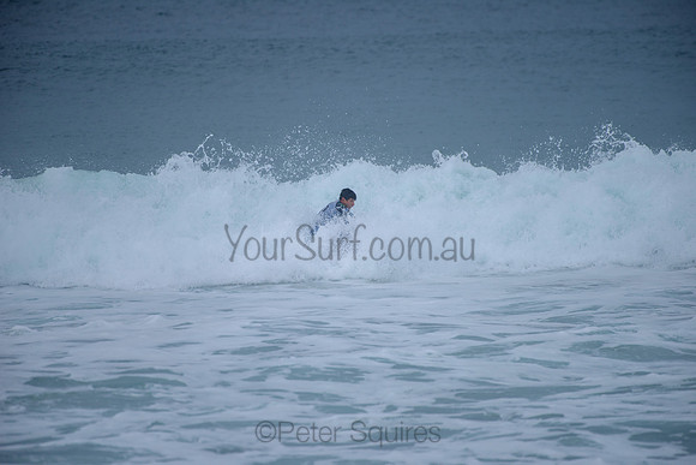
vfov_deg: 2.8
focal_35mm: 500
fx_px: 9668
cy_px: 232
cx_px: 348
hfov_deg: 4.1
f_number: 5.6
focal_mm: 500
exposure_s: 1/2000
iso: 360
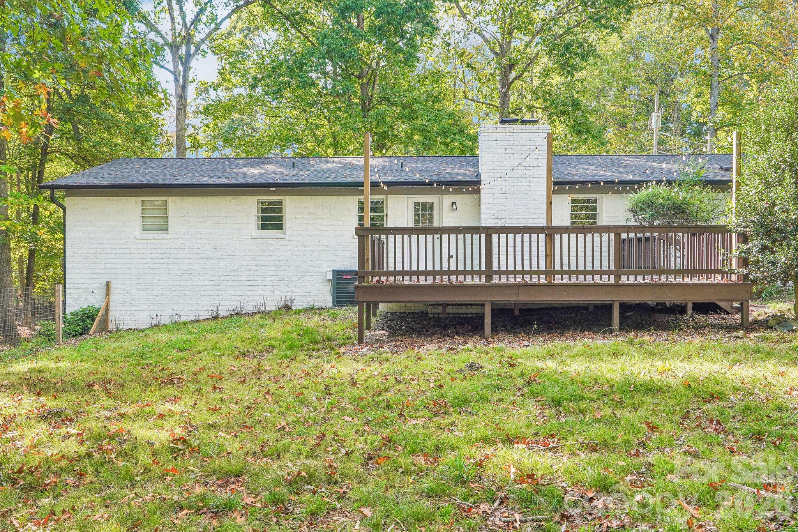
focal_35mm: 30
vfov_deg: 43.6
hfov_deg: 61.9
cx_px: 399
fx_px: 665
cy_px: 266
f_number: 8
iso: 250
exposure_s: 1/30
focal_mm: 20
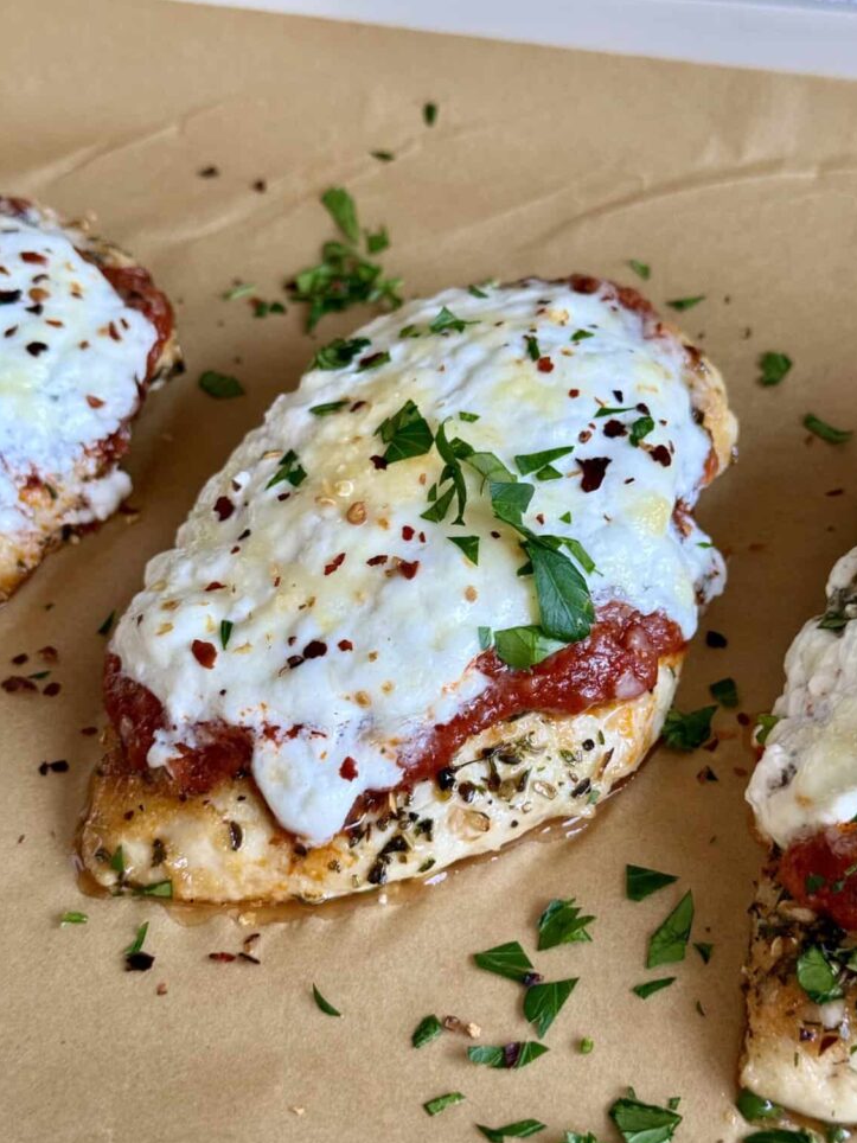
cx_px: 435
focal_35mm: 51
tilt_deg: -47.0
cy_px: 606
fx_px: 1683
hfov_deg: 28.6
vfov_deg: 37.5
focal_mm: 6.76
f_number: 1.78
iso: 100
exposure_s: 1/60
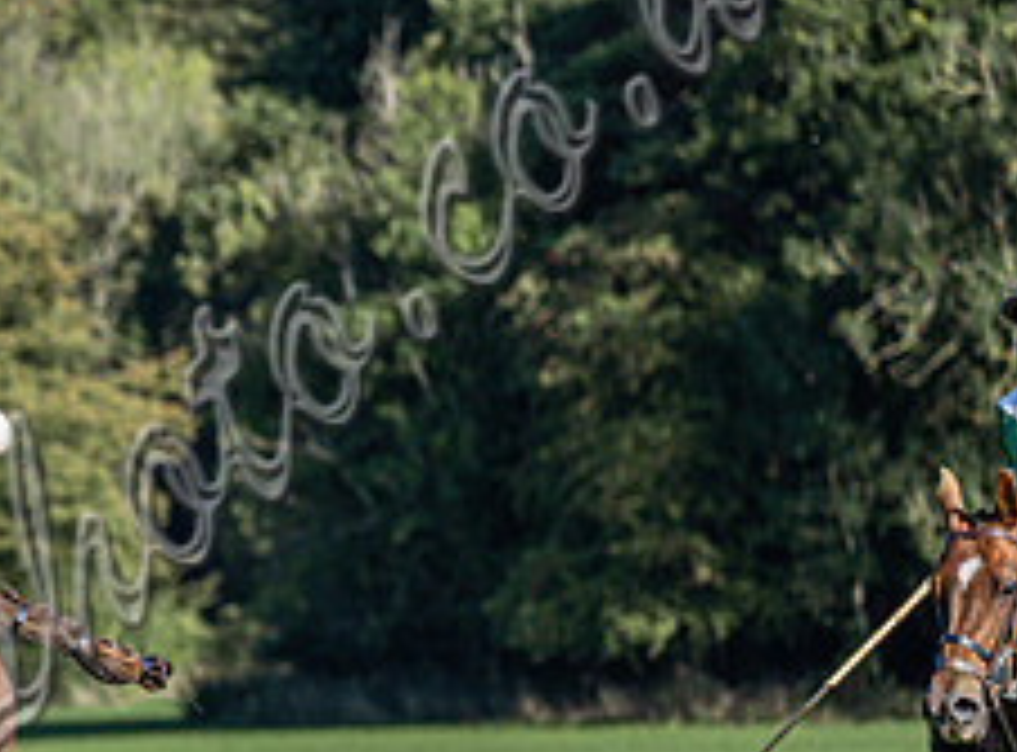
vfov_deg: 2.3
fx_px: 18879
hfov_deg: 3.1
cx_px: -655
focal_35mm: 646
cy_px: 899
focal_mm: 165
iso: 250
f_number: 4.8
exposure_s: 1/1600
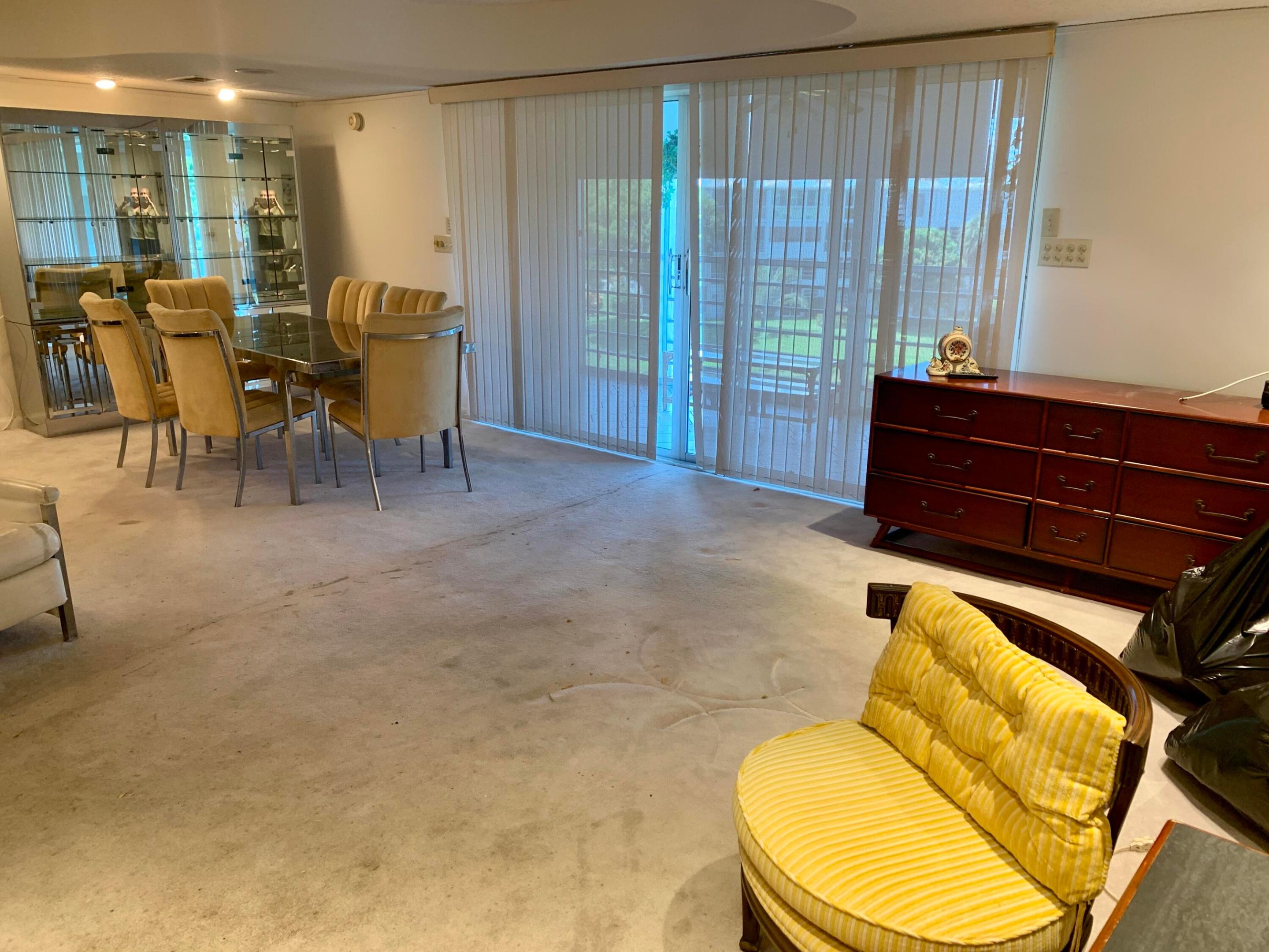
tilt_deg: -15.6
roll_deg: -0.6
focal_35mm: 26
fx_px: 953
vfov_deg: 53.1
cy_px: 476
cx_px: 634
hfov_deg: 67.3
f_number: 1.8
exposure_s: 1/60
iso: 64
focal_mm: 4.25
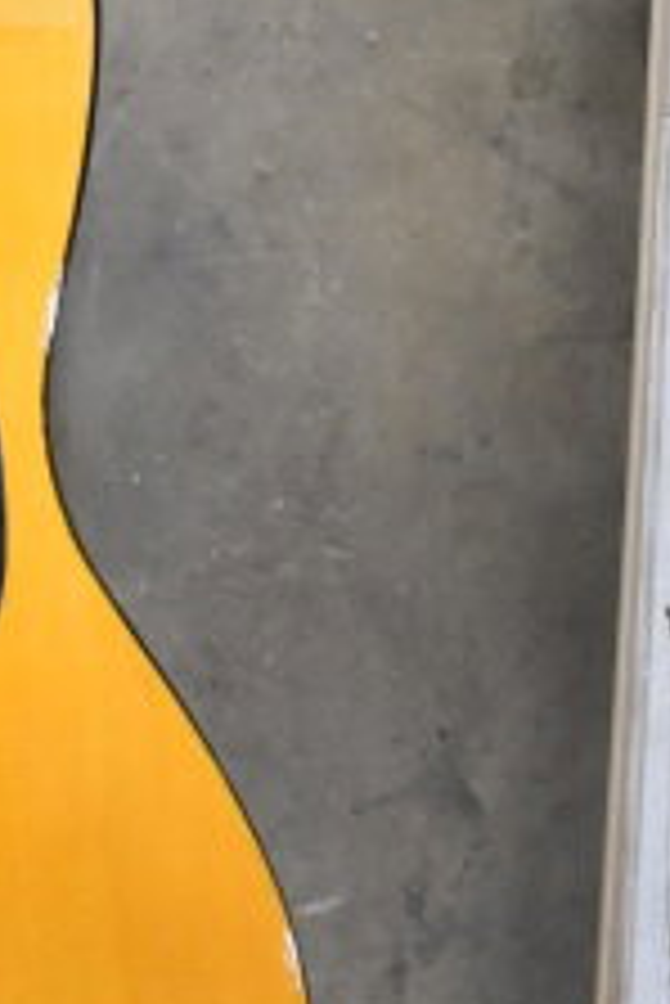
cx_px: -432
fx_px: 3428
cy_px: -331
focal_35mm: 123
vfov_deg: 15.7
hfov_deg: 10.6
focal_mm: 20
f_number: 3.5
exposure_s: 1/30
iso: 2000
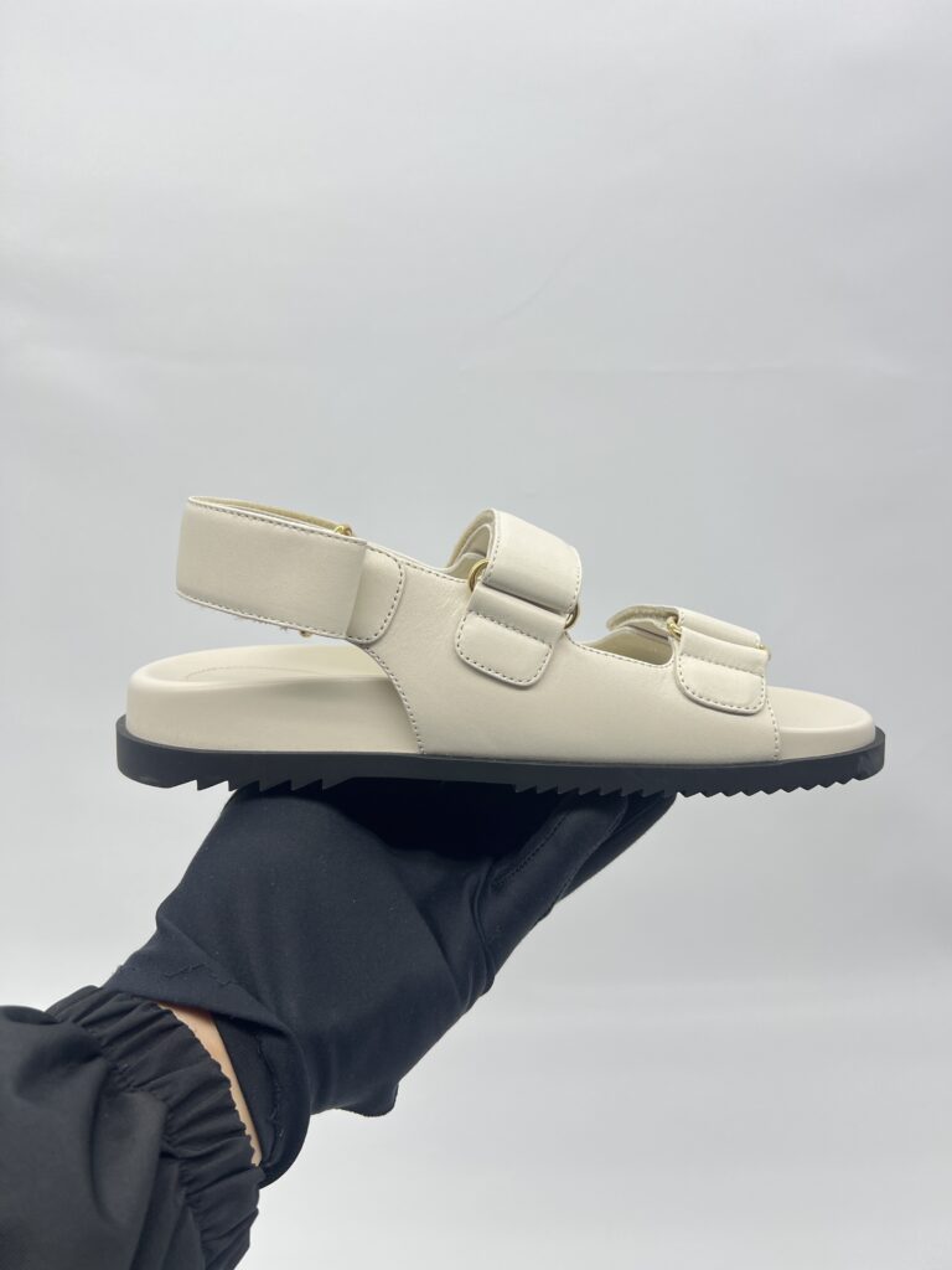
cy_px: 635
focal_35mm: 26
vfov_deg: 67.3
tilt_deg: -14.1
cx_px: 476
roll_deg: +0.1
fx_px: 953
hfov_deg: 53.1
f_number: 1.5
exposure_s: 1/169
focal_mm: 5.7
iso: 40
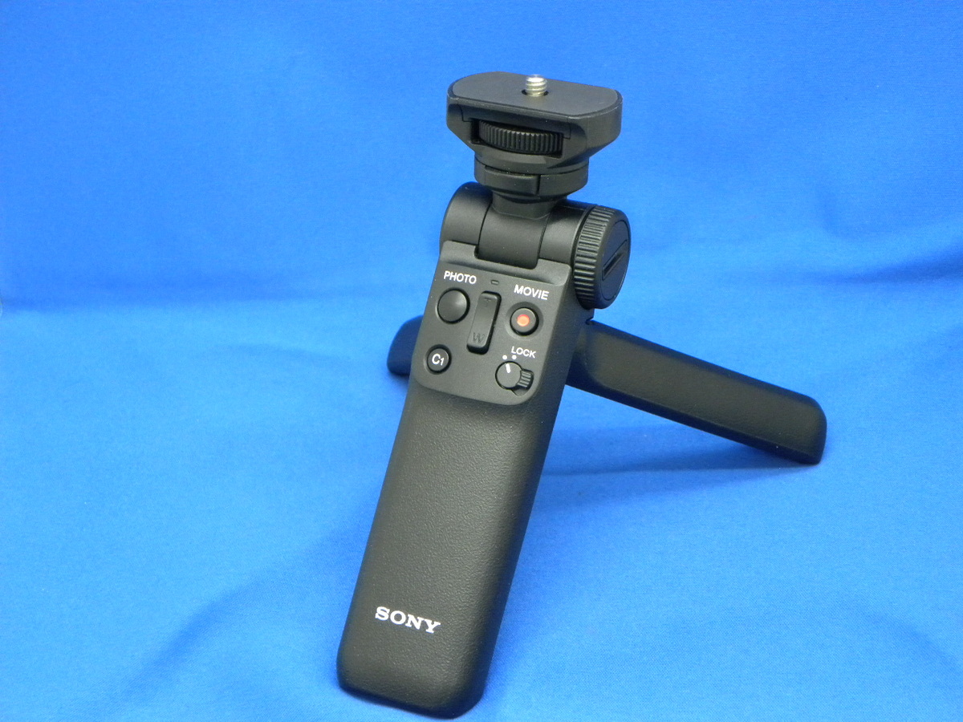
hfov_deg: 26.0
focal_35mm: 75
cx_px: 482
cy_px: 361
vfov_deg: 19.6
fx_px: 2086
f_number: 4
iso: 400
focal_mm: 13.4
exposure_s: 1/33.1
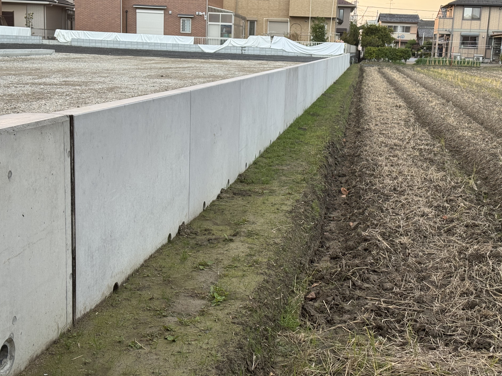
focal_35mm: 51
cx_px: 251
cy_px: 183
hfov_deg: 37.5
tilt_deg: -10.8
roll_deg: -2.5
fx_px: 740
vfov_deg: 28.6
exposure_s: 1/90
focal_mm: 6.76
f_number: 1.78
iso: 100
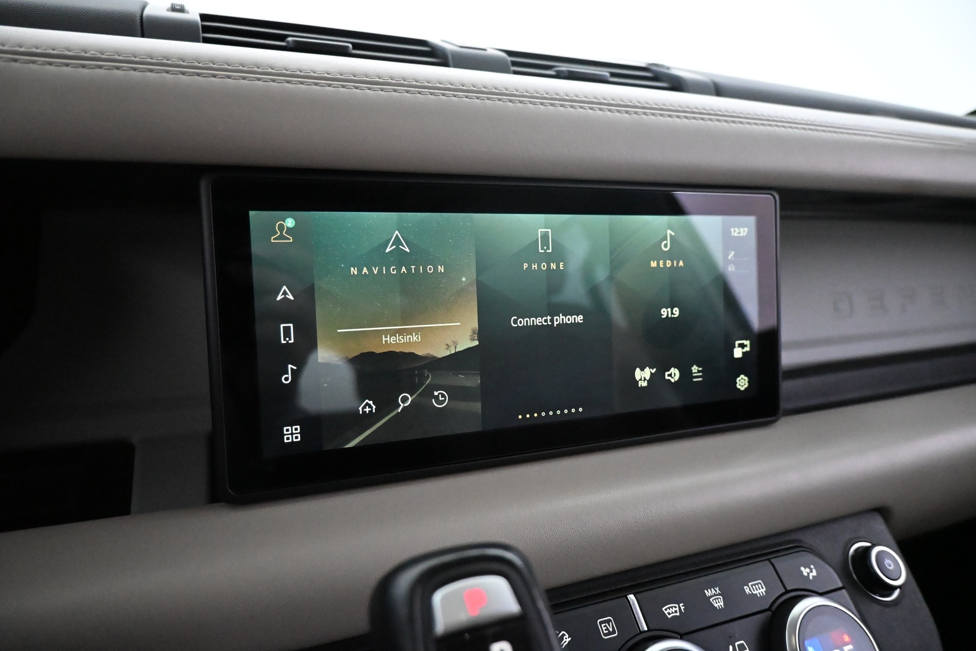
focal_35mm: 24
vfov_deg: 53.1
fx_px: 651
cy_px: 326
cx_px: 488
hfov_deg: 73.7
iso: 8000
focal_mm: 16
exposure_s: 1/60
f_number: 3.5
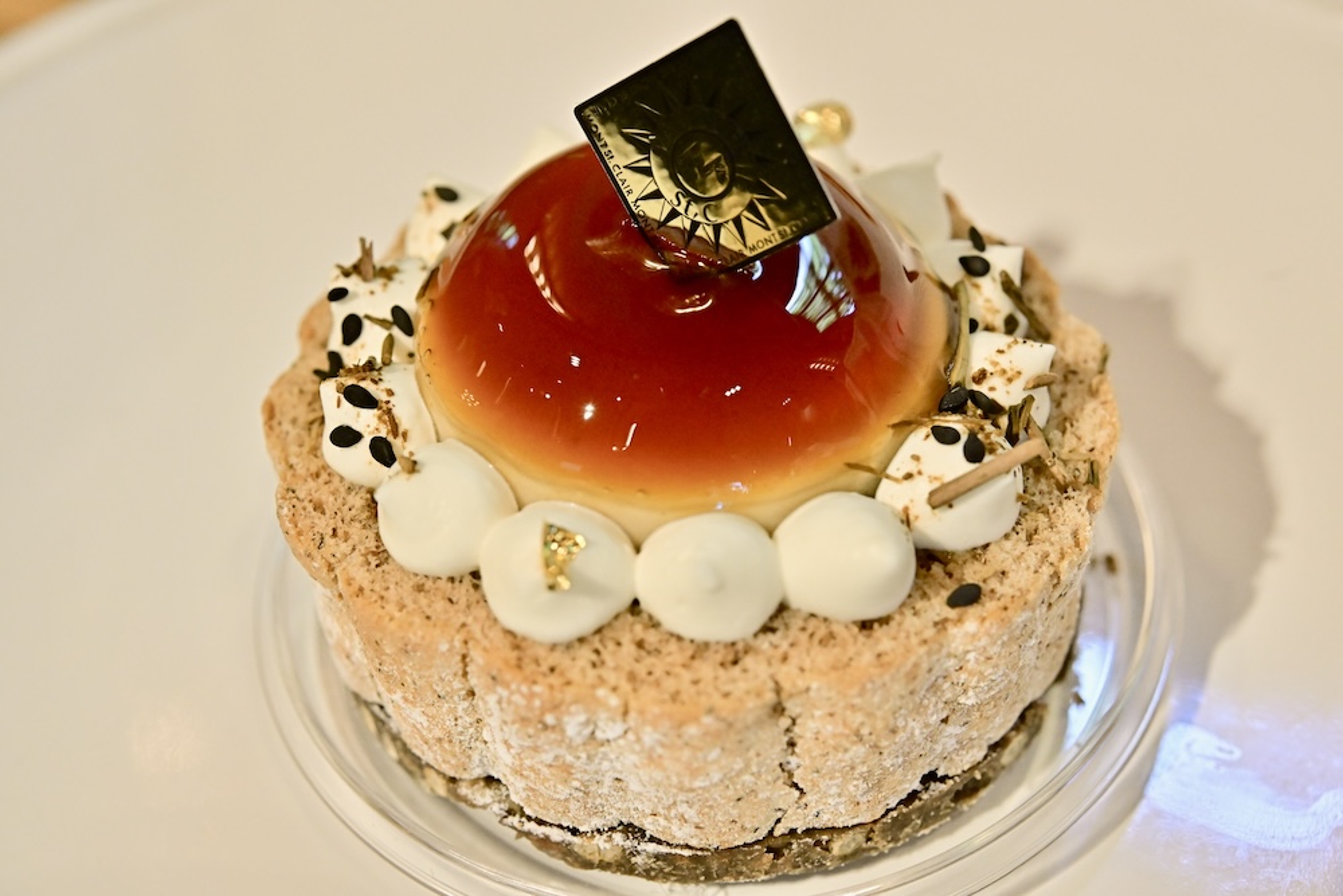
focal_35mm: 60
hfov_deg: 33.4
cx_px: 672
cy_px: 448
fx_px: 2239
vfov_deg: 22.6
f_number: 7.1
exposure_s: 1/250
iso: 4000
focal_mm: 60
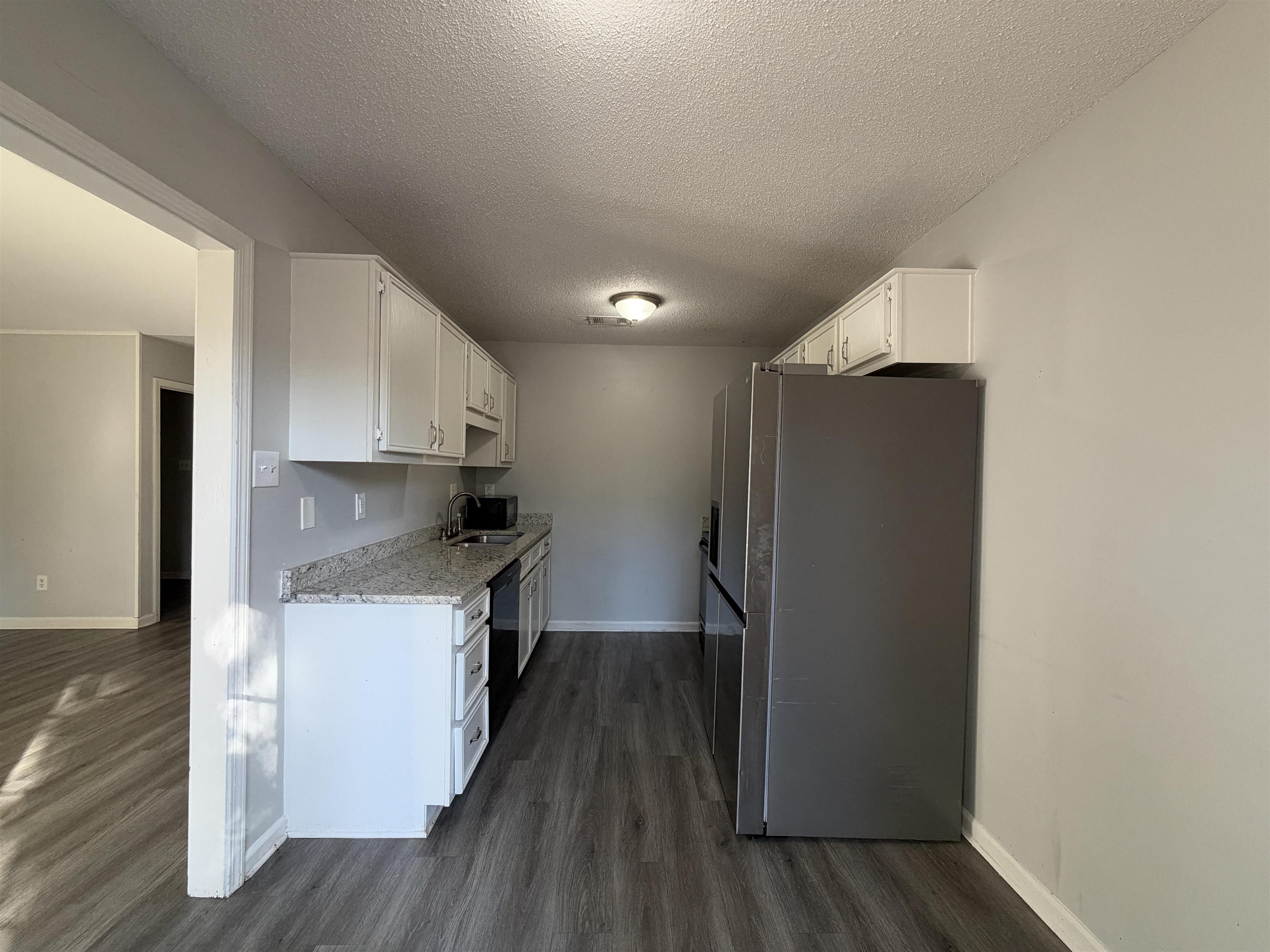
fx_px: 514
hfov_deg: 102.1
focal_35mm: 14
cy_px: 476
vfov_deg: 85.7
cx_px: 635
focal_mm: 2.22
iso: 250
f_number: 2.2
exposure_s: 1/120
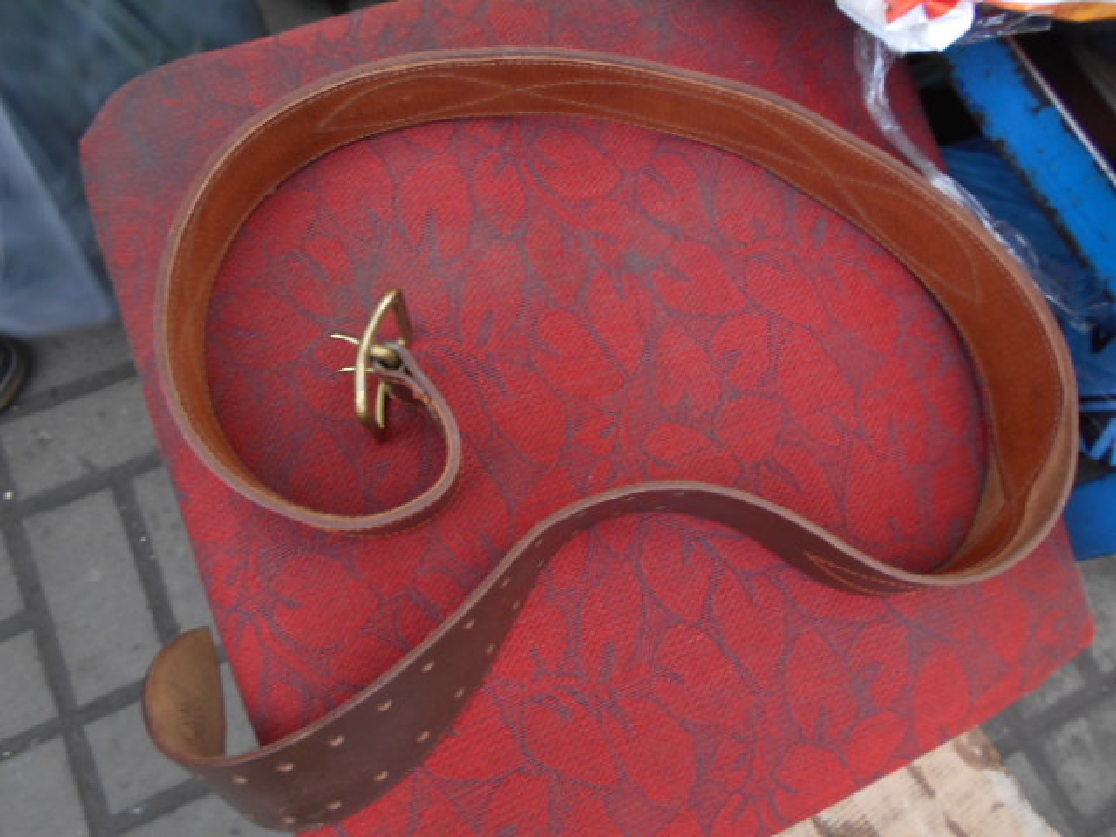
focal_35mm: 26
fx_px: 838
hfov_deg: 67.3
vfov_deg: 53.1
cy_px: 418
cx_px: 558
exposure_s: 1/30
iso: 160
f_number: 3.2
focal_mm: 4.6
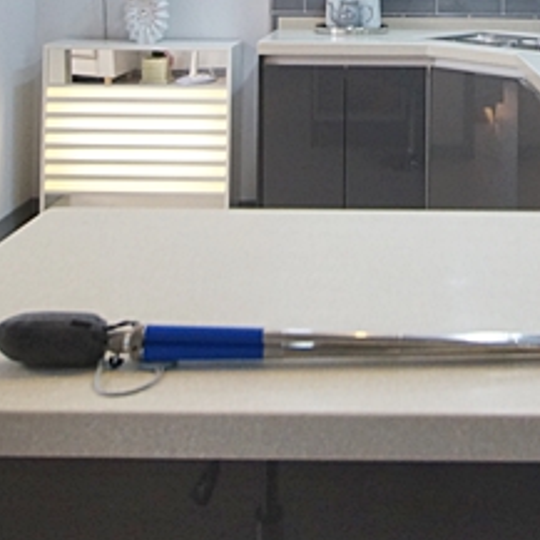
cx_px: 423
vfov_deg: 31.2
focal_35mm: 47
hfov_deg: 35.0
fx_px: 830
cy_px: -82
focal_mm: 10
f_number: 4
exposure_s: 1/125
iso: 800
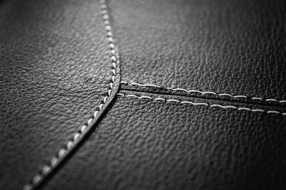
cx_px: 143
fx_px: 655
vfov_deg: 16.6
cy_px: 95
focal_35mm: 82
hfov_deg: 24.6
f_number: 5.6
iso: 800
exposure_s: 1/8
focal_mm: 55
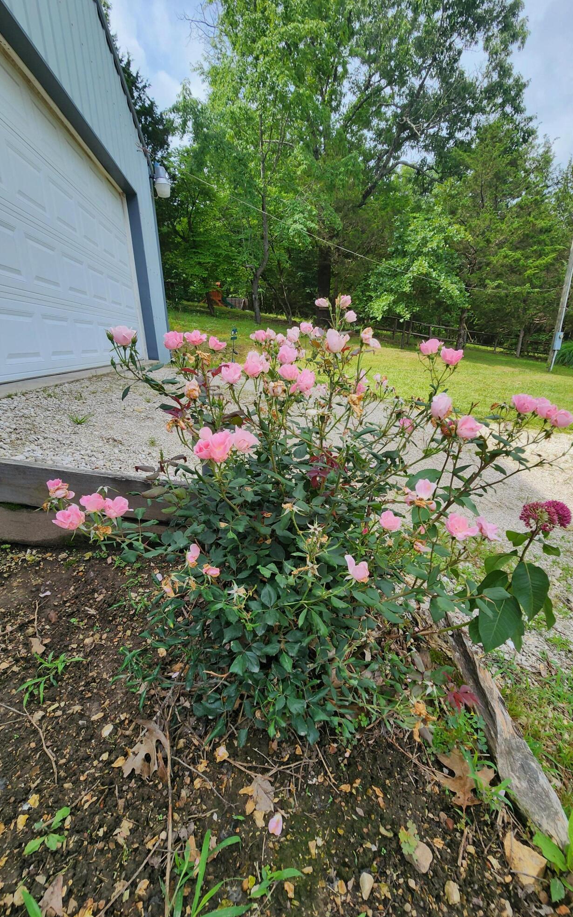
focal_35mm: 14
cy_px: 465
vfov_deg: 105.3
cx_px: 297
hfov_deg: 78.6
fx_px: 350
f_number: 2.2
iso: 50
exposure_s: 1/989
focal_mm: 2.2
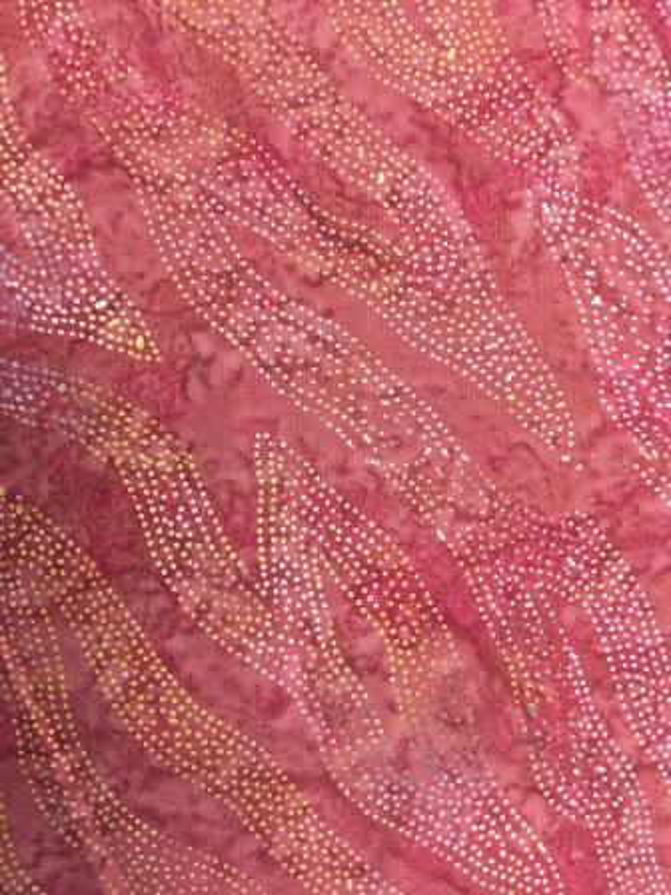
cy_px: 448
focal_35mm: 29
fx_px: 750
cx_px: 336
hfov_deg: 48.2
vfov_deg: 61.7
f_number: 2.2
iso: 100
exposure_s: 1/17
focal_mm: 4.15
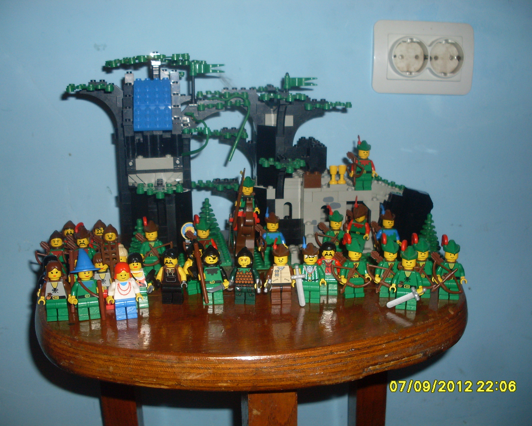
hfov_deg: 45.8
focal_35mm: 40
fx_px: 630
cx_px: 264
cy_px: 213
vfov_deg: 37.3
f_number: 2.8
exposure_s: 1/45
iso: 100
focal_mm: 6.3
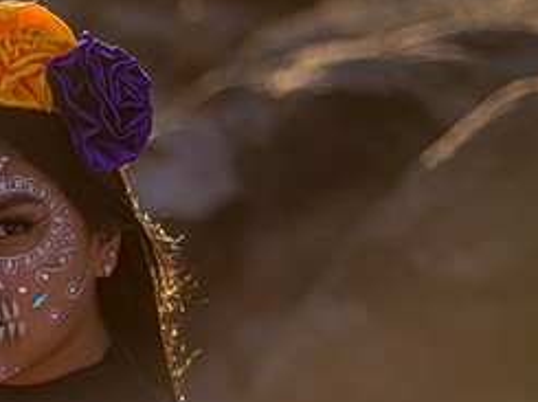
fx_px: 1769
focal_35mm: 114
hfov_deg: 16.7
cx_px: -68
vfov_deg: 12.8
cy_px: 368
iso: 100
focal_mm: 50
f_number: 1.8
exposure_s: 1/4000
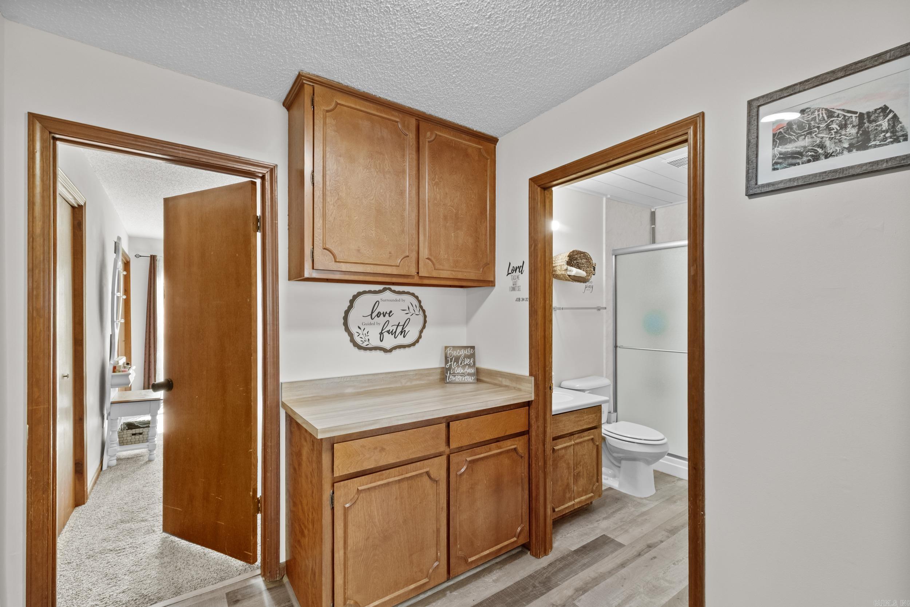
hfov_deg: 100.4
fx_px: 379
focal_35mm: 15
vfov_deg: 77.3
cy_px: 304
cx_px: 455
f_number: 7.1
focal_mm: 10
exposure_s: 1
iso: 400
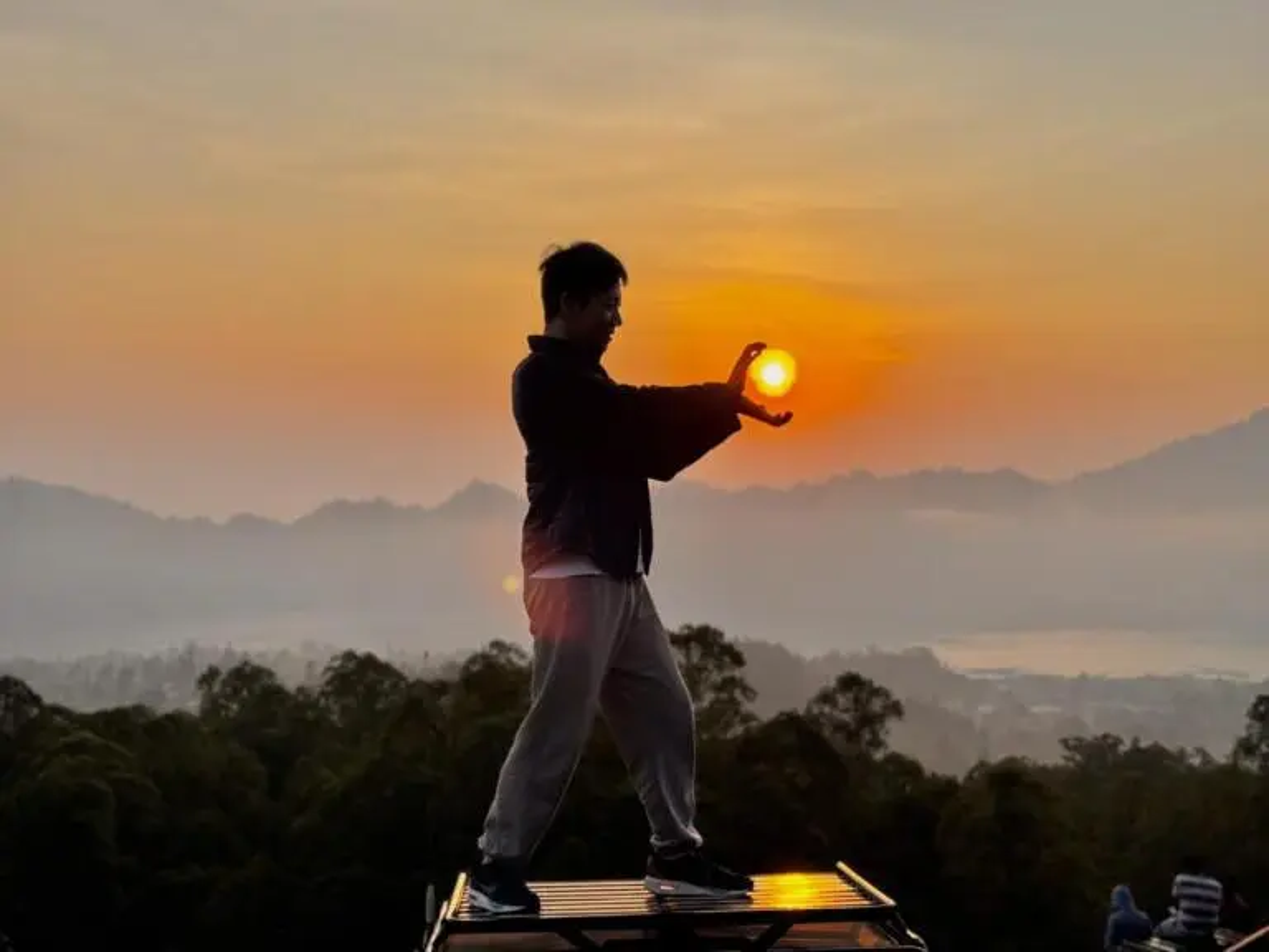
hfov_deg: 39.7
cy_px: 476
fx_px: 1760
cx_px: 634
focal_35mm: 48
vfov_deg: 30.3
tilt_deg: +0.9
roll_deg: +1.0
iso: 64
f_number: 1.78
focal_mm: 6.76
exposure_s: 1/4049
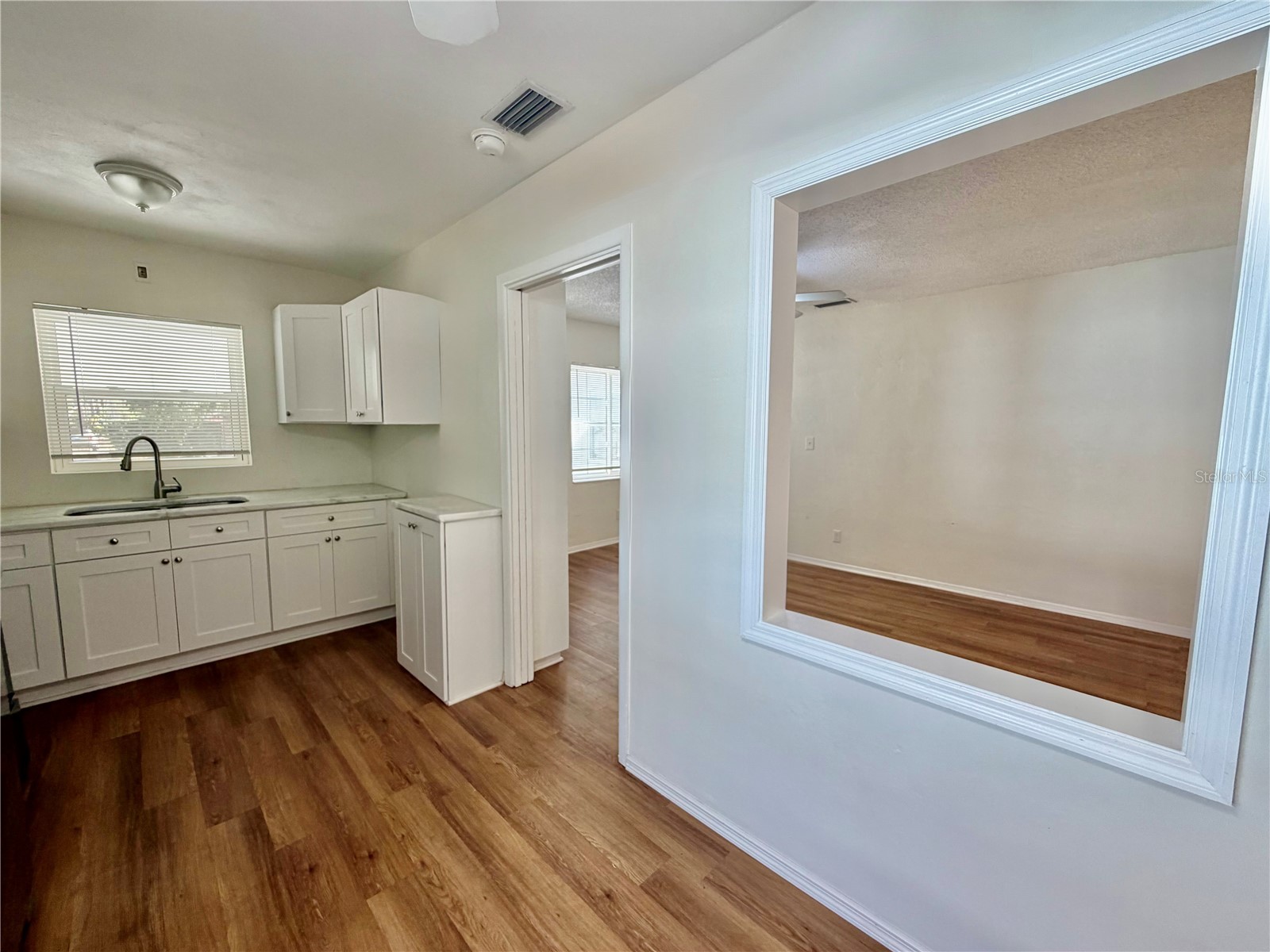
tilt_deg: -6.3
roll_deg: +0.4
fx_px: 514
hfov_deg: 102.1
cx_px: 635
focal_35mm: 14
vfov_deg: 85.7
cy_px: 476
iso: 125
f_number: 2.2
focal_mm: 2.22
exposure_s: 1/120
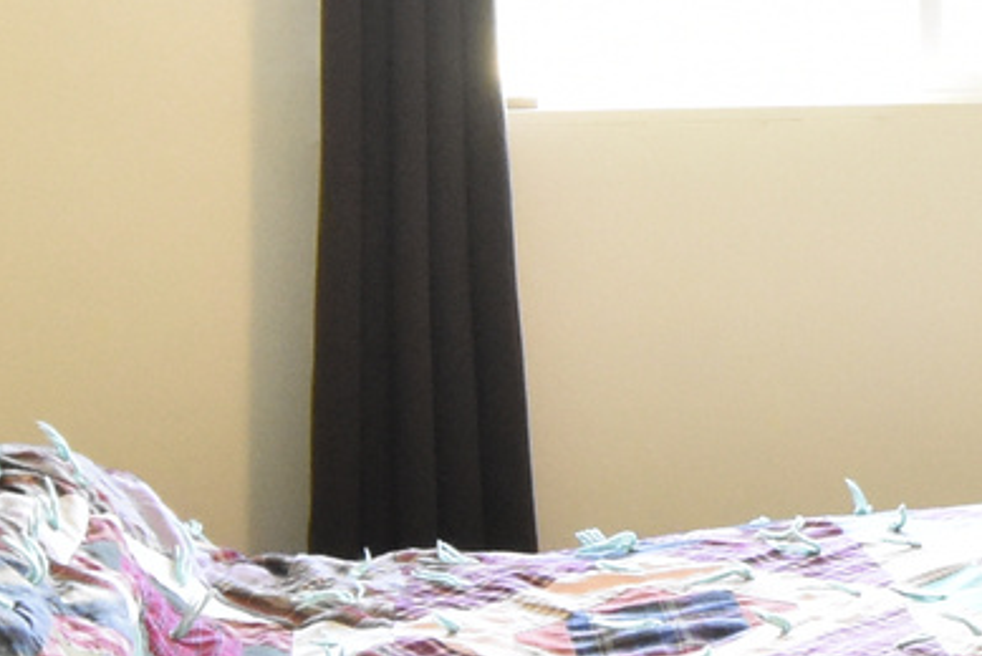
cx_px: 1184
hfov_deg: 23.4
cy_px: 190
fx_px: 2156
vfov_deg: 17.2
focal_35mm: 79
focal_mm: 10
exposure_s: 1/30
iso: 3200
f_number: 8
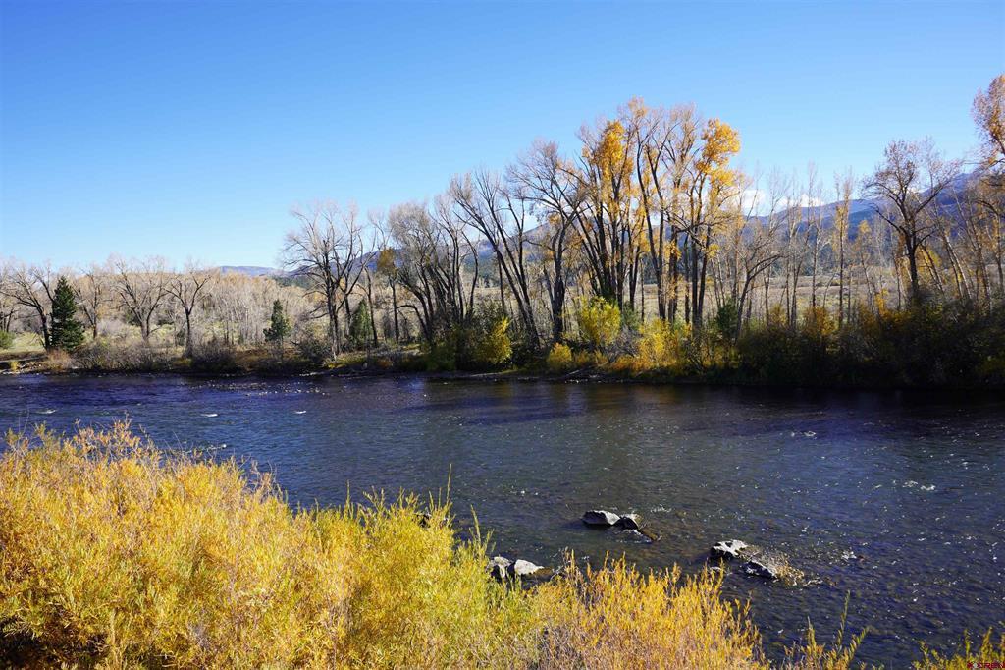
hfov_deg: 65.5
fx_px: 781
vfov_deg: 46.4
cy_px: 335
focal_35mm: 28
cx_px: 502
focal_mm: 28
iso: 100
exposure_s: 1/125
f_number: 8
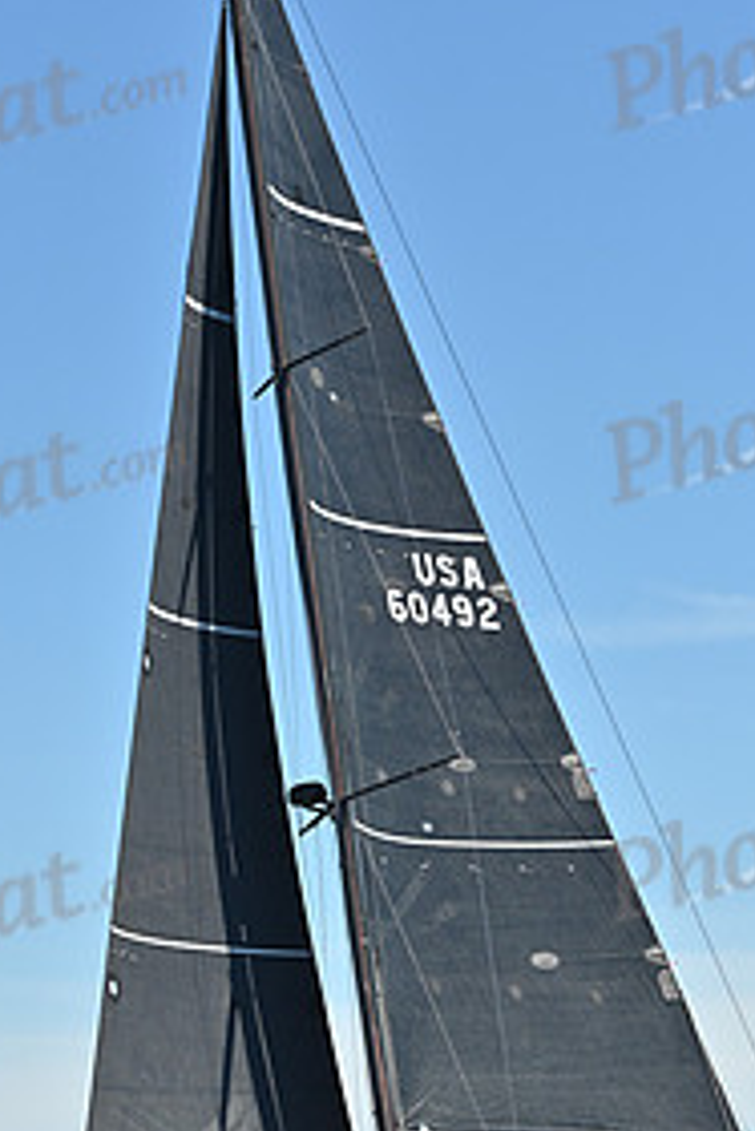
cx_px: 398
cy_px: 666
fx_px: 4555
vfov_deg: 14.1
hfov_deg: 9.5
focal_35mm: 145
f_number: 4.5
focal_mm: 70
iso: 320
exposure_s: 1/3200
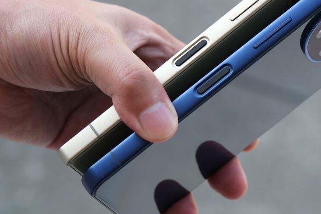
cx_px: 235
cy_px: 48
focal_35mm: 133
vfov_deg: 10.3
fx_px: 1186
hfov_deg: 15.4
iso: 200
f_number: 5
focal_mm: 55
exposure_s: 1/125
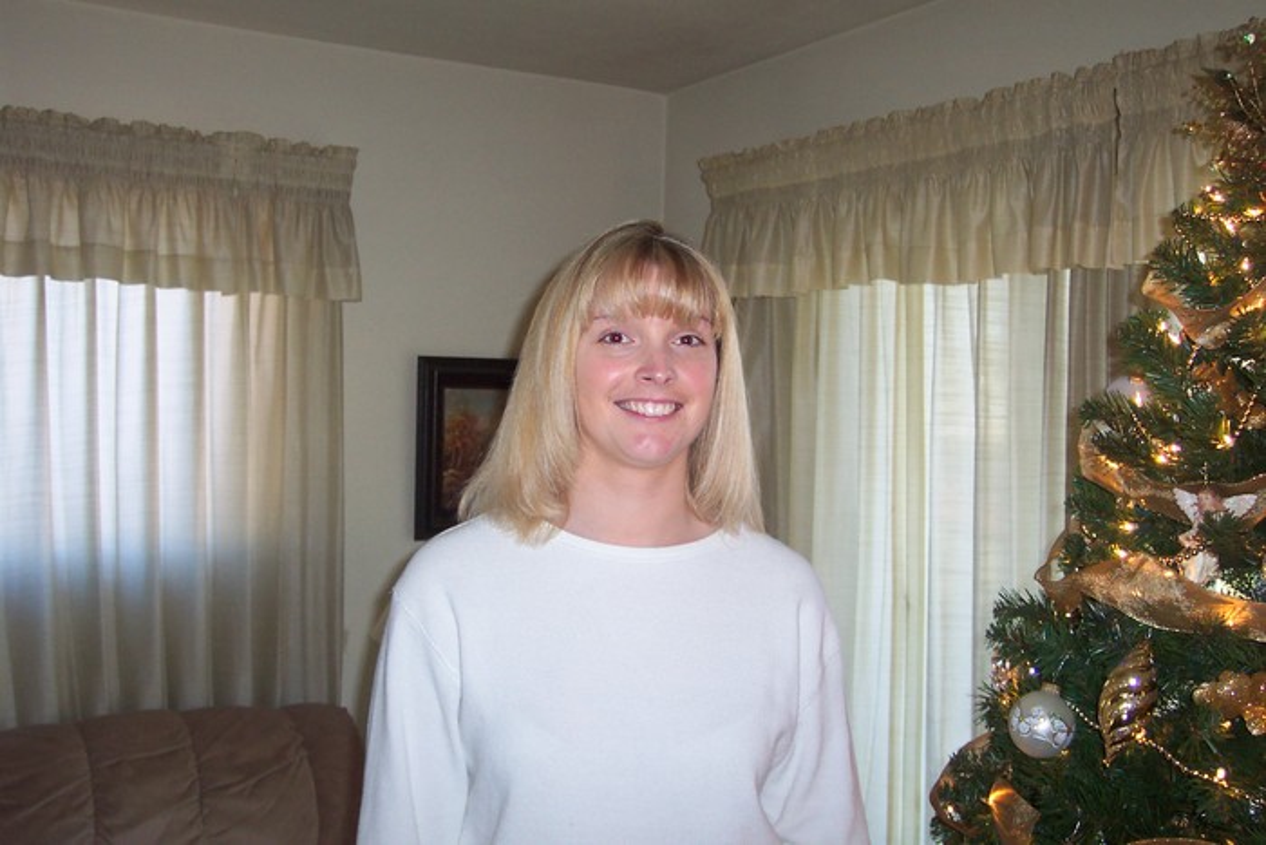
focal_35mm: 38
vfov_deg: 35.1
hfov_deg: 50.7
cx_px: 633
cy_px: 422
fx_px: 1337
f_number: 2.8
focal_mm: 8
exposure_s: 1/30
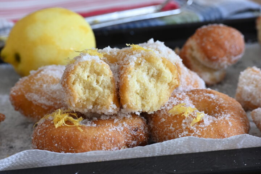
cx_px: 130
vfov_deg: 8.3
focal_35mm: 165
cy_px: 87
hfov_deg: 12.5
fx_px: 1195
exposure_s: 1/20
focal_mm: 110
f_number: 8
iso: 640
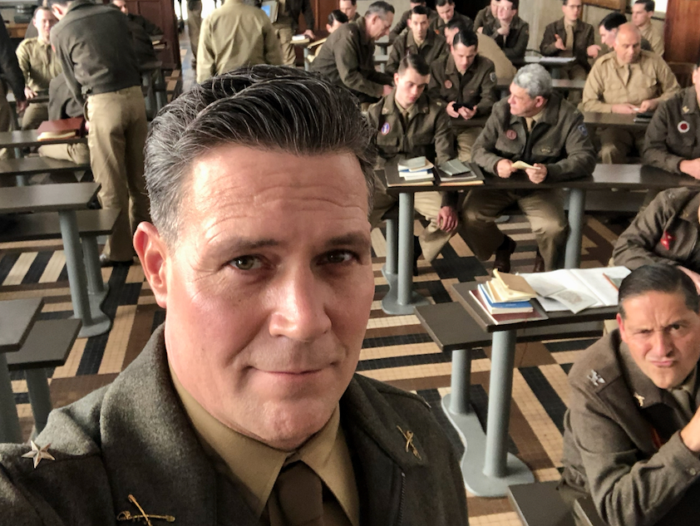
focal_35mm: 38
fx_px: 769
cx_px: 357
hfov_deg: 48.9
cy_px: 229
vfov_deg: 37.7
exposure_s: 1/60
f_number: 2.2
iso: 160
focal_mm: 2.87
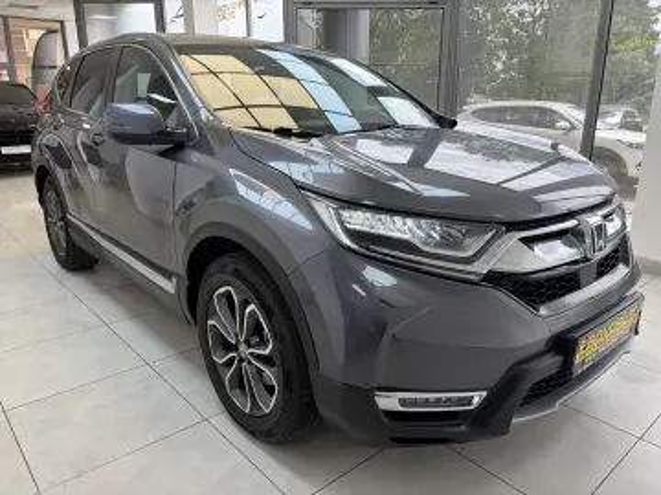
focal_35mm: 26
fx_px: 496
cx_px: 330
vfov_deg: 53.1
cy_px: 248
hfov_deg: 67.3
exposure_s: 1/135
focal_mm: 5.96
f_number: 1.6
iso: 32
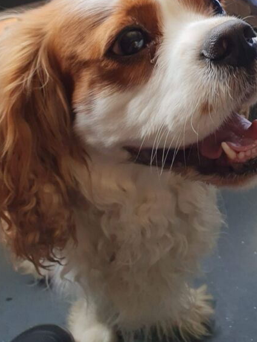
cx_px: 200
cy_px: 40
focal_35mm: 47
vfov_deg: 37.9
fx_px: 465
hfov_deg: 30.3
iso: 80
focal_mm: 4.32
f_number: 2.4
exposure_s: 1/100
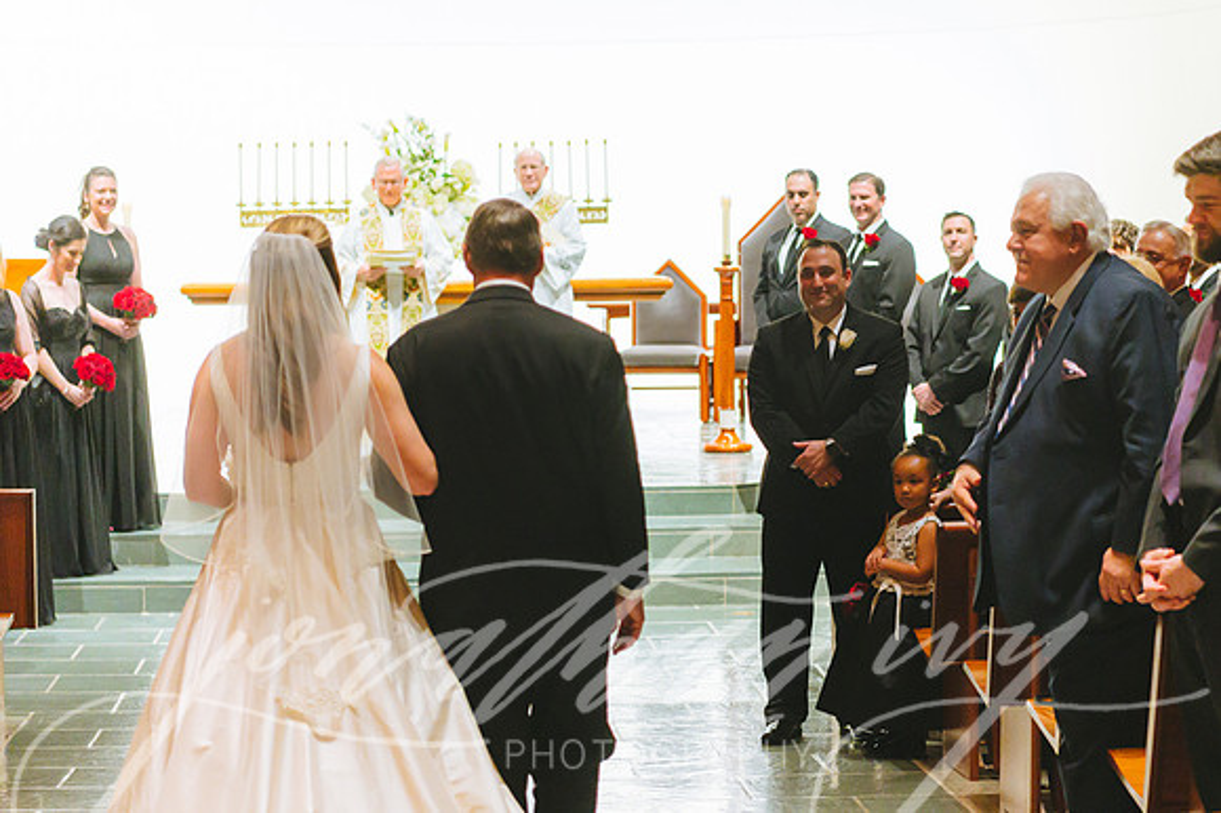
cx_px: 672
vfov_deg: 15.6
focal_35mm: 87
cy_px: 306
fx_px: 2958
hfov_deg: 23.3
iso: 3200
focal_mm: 70
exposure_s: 1/160
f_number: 2.8
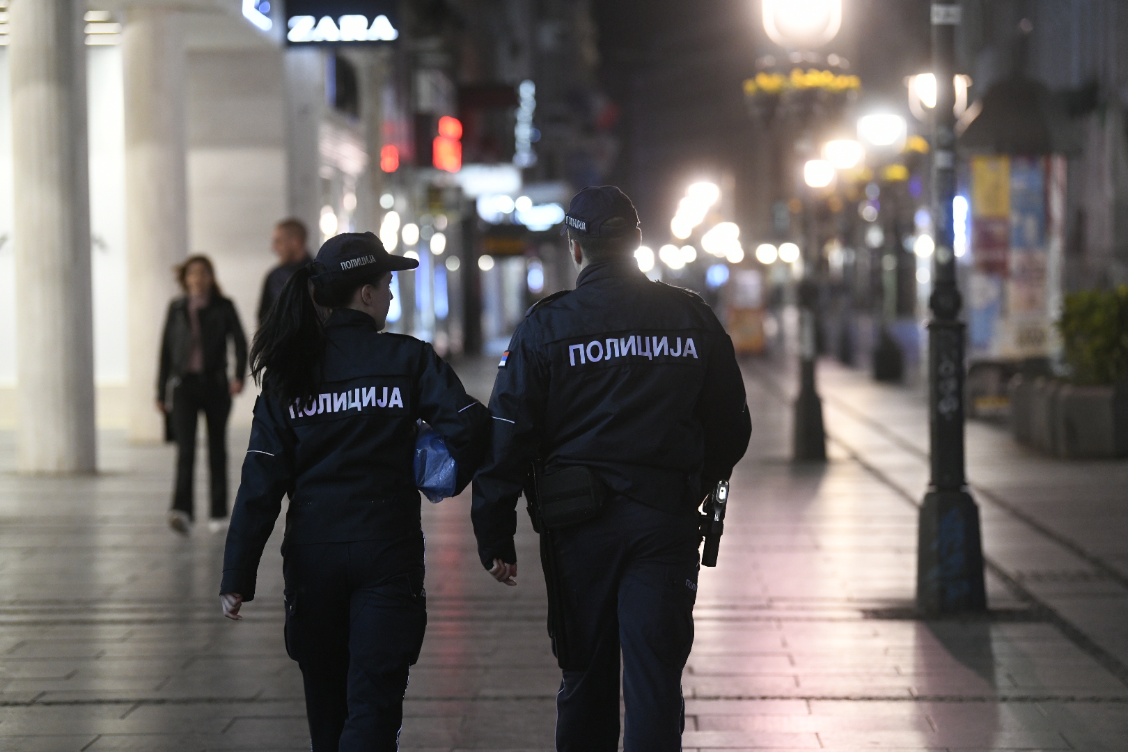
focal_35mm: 125
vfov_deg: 11.0
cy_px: 376
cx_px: 564
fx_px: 3916
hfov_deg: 16.4
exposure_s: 1/200
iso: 4000
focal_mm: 125
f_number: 2.8
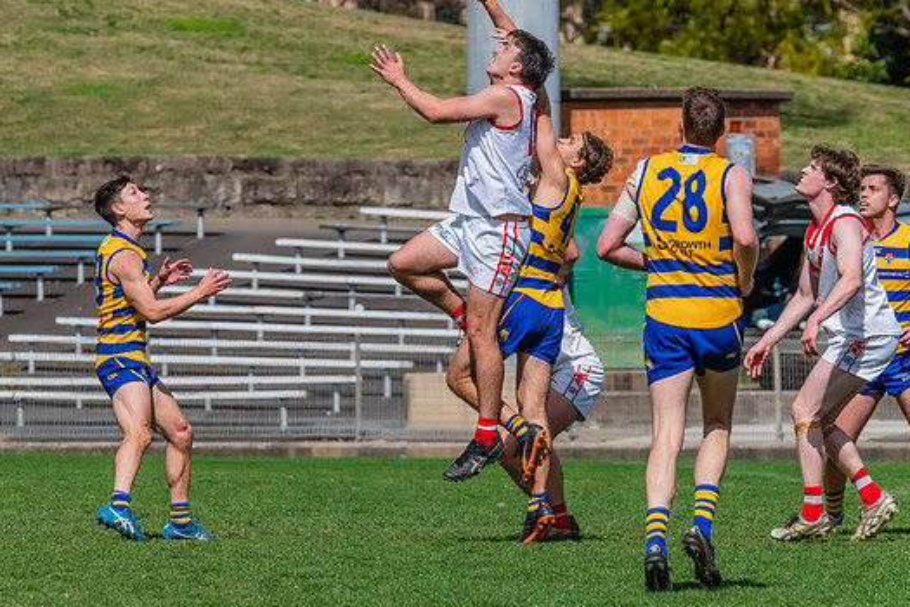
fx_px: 11349
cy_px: 281
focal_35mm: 449
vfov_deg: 3.1
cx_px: 426
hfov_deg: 4.6
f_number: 11
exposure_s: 1/1600
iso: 800
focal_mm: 380
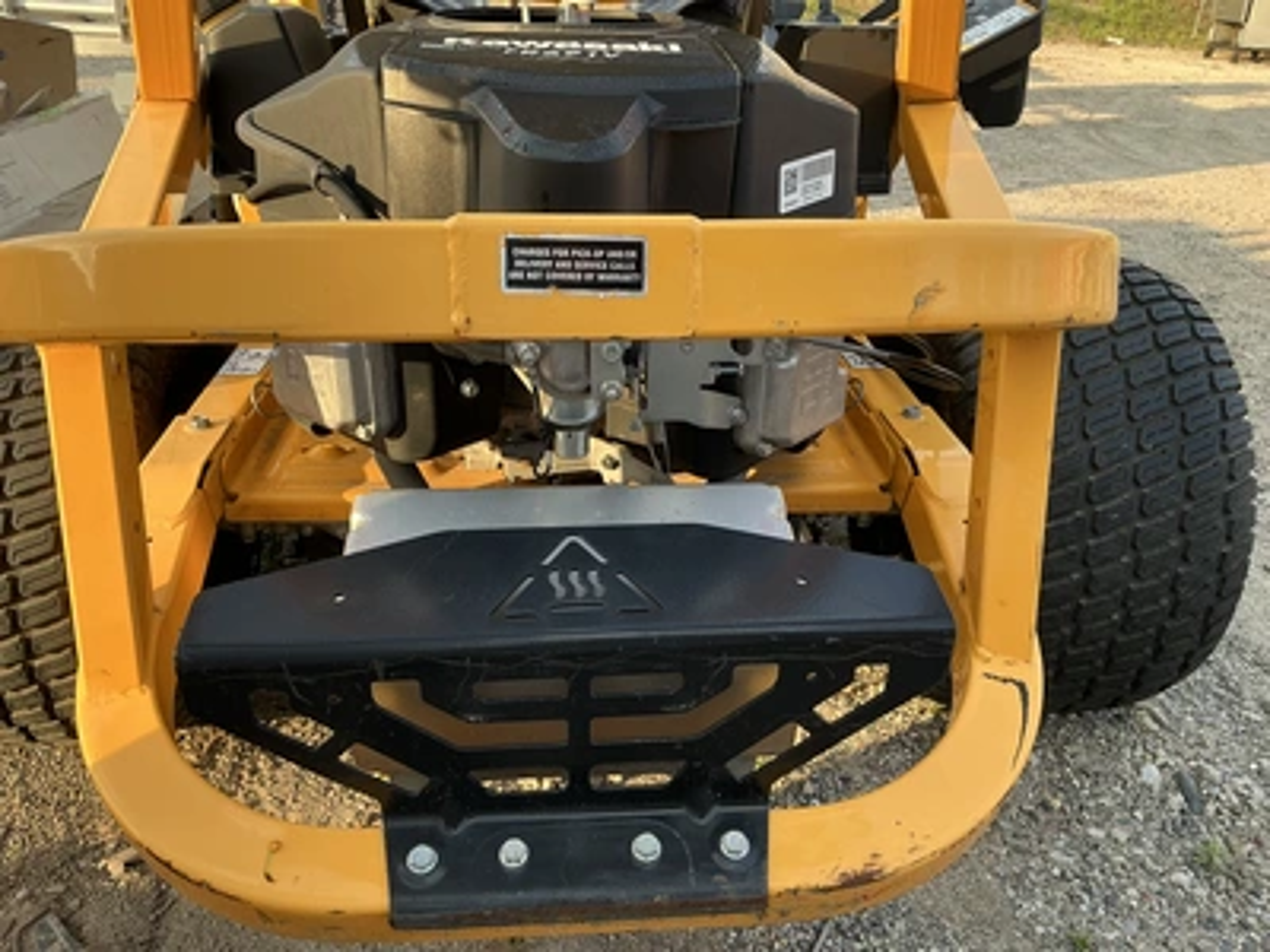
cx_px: 635
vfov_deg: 49.7
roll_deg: -1.4
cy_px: 476
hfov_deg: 63.4
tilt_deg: -24.7
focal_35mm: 28
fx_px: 1027
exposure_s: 1/139
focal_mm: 3
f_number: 1.8
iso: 16
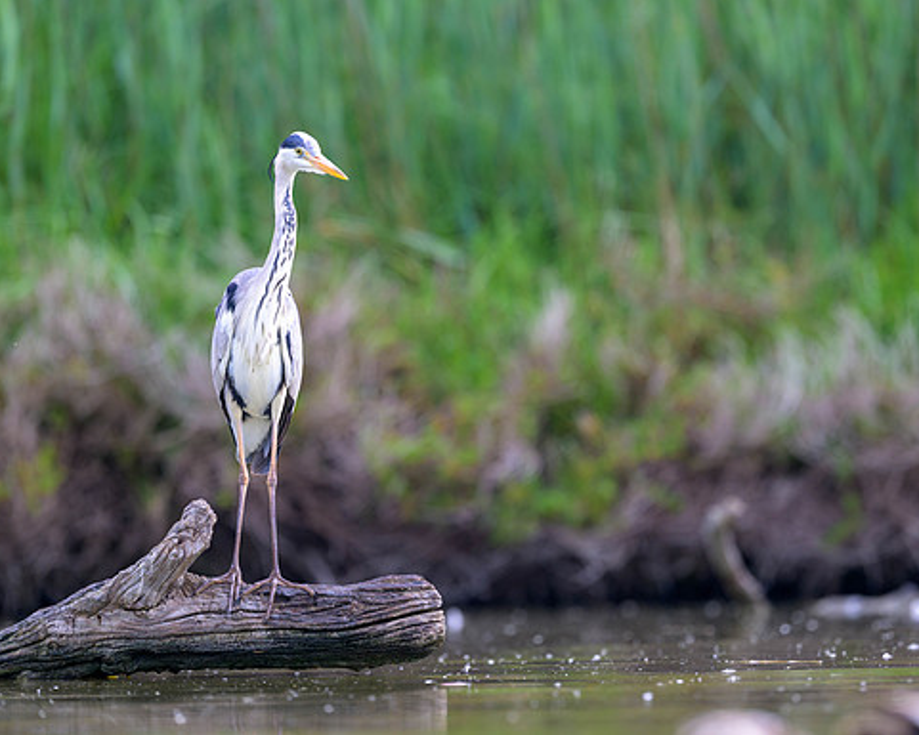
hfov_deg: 4.3
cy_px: 368
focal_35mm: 453
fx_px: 12324
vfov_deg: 3.4
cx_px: 546
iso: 250
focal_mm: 400
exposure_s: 1/640
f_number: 4
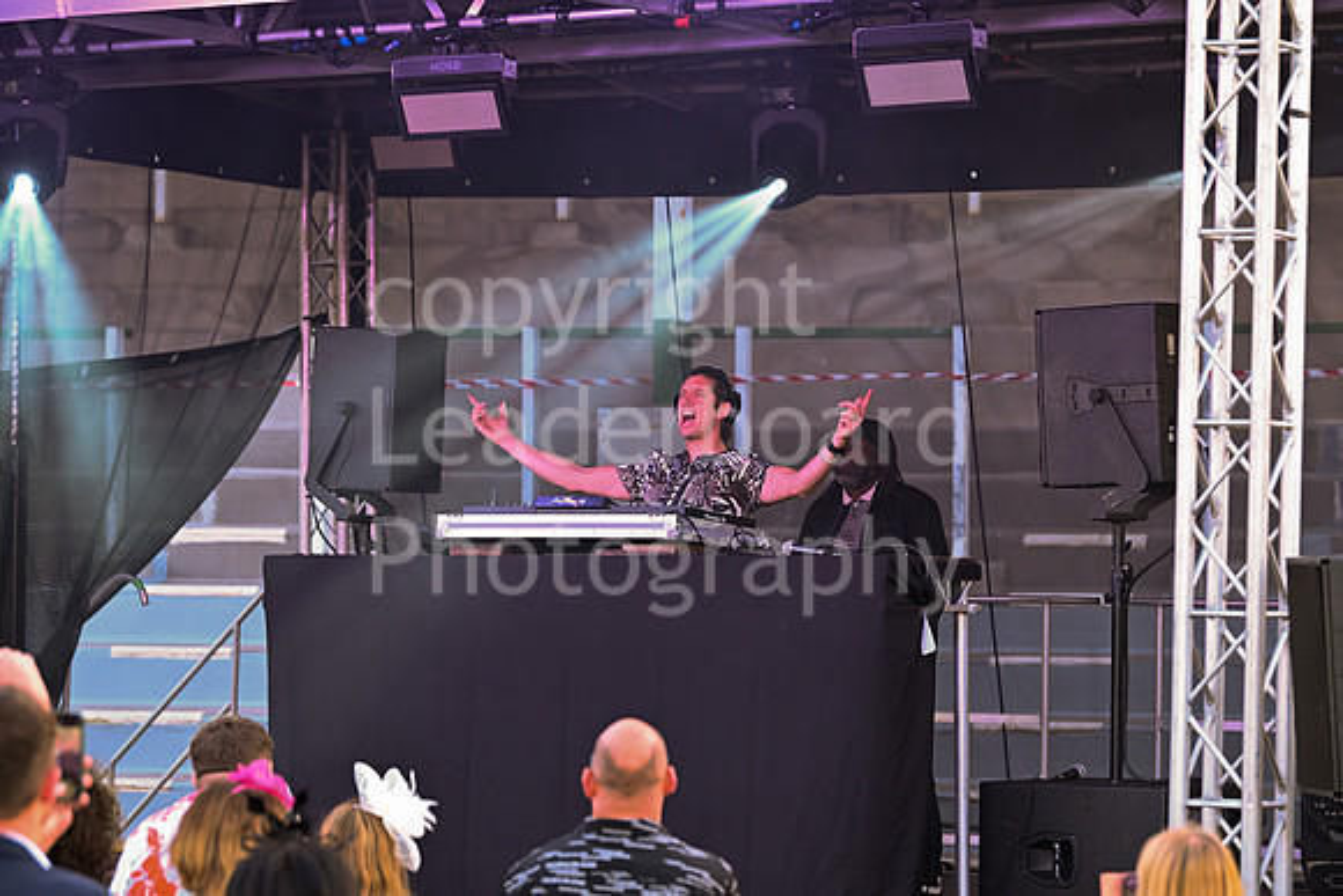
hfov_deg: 15.8
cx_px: 672
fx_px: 4851
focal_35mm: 130
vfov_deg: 10.6
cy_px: 448
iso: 1000
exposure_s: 1/160
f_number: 4.5
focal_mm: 130
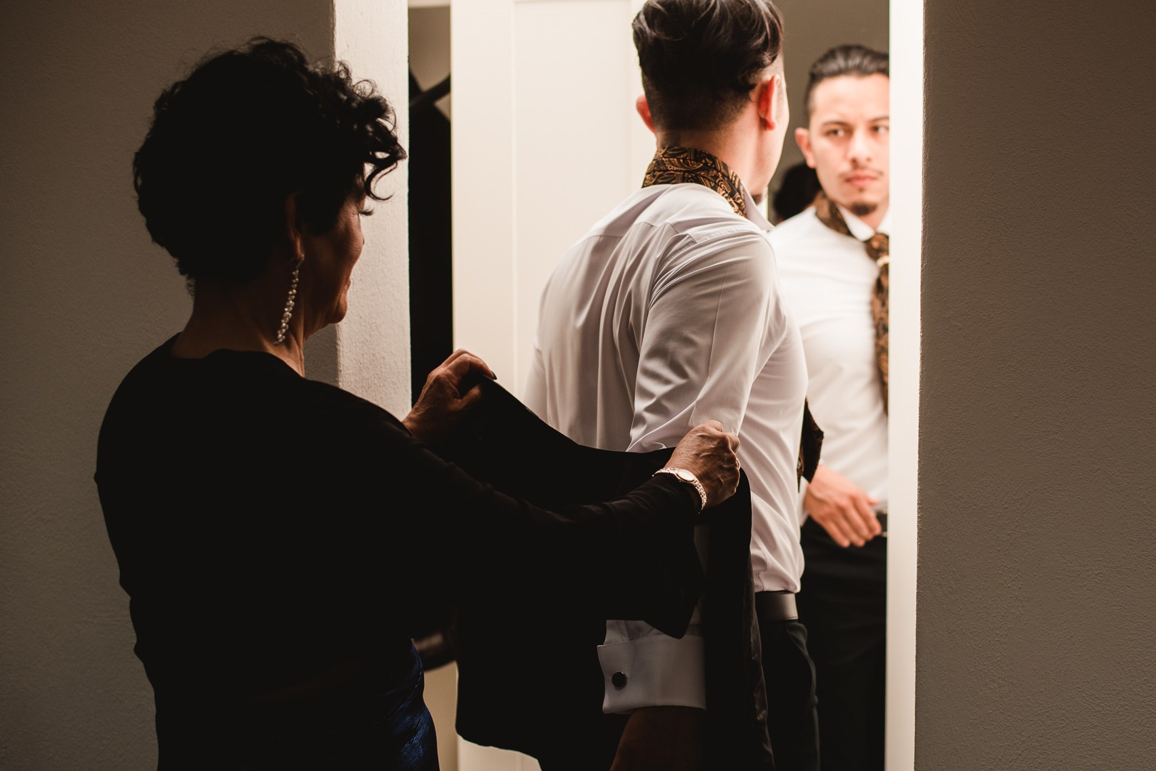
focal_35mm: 60
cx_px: 672
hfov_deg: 33.3
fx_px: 1927
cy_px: 411
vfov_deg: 22.6
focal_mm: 50
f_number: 2.2
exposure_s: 1/400
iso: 320
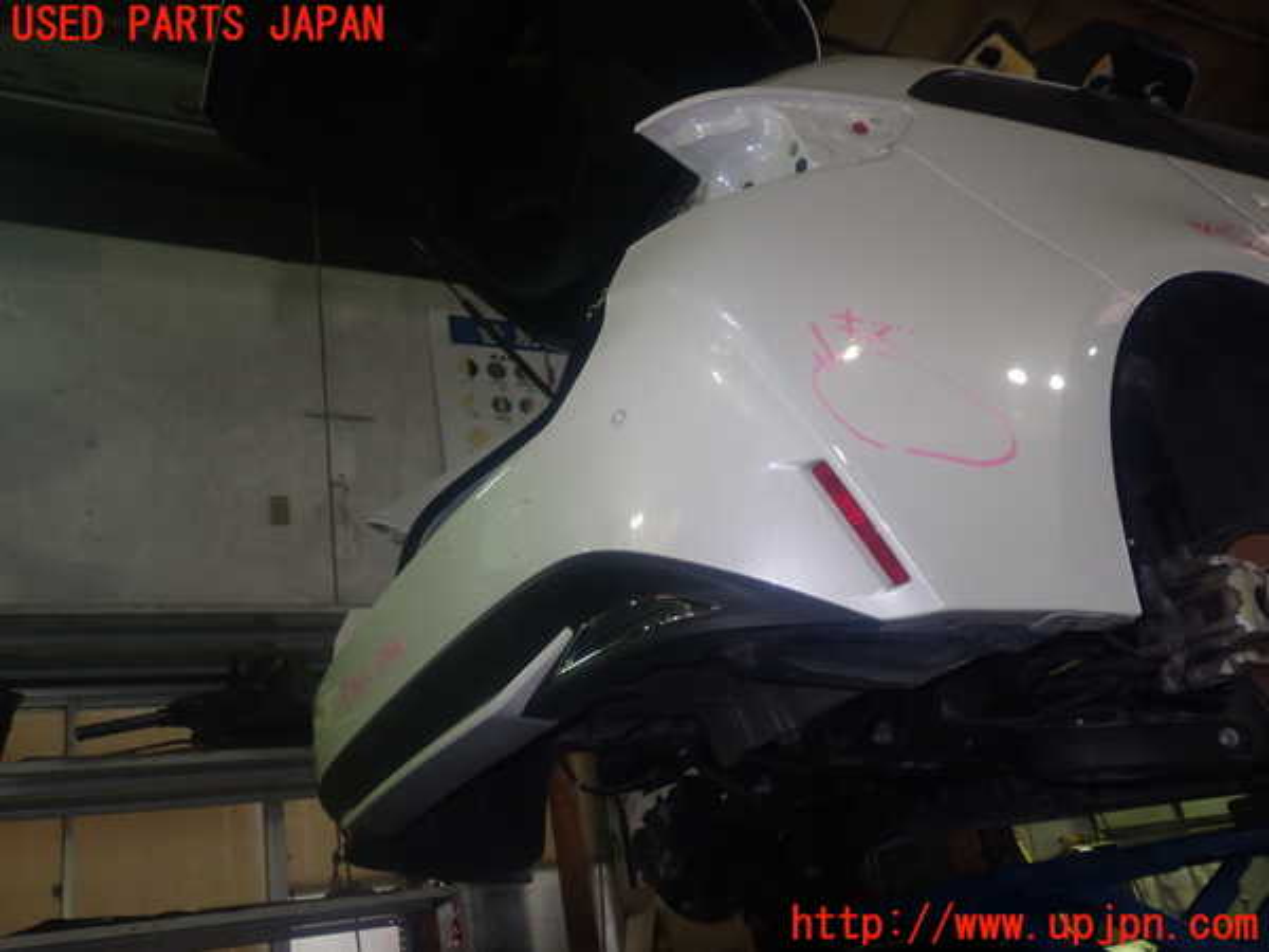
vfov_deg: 44.2
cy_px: 476
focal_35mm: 32
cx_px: 634
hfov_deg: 56.8
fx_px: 1173
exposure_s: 1/30
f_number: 2.4
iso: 250
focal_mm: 5.79
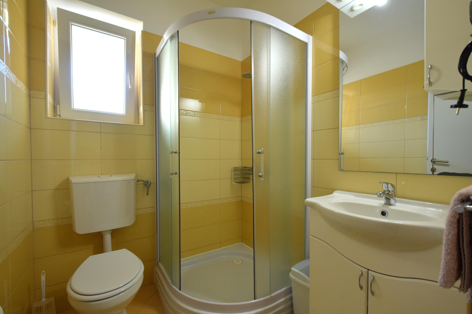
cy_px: 157
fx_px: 197
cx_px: 236
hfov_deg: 100.4
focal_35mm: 15
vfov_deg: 77.3
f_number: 4.5
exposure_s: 1/80
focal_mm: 10
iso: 400
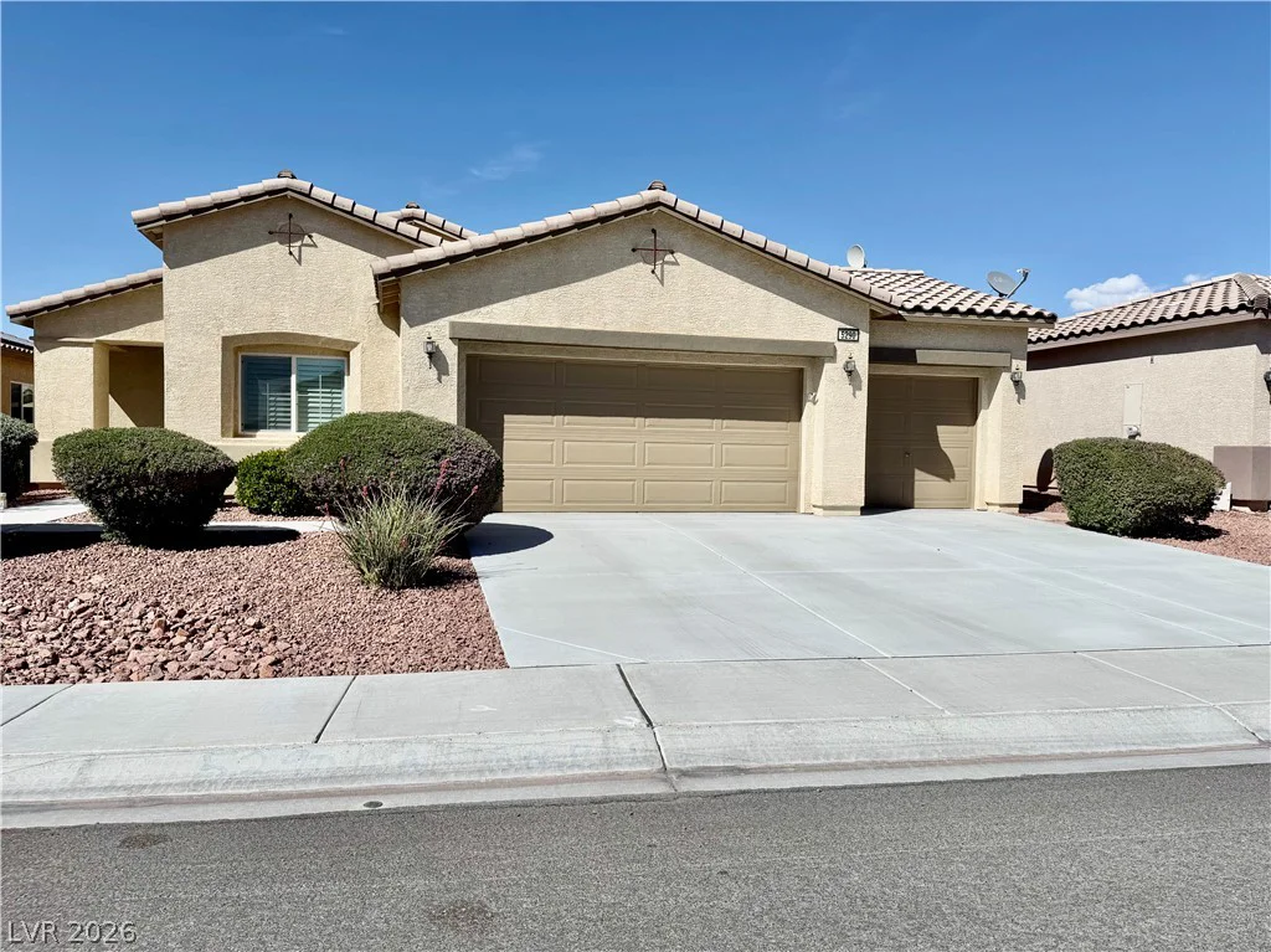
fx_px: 881
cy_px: 476
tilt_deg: -1.9
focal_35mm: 24
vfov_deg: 56.8
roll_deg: -0.5
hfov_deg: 71.6
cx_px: 636
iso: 80
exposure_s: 1/10309
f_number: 1.78
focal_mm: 6.76
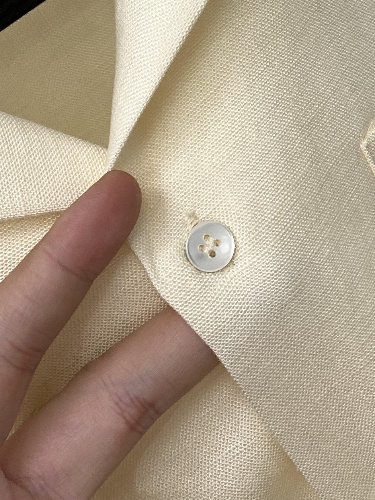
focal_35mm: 26
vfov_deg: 67.3
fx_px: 376
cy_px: 250
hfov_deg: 53.1
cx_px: 188
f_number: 1.8
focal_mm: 4.25
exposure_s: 1/121
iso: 50
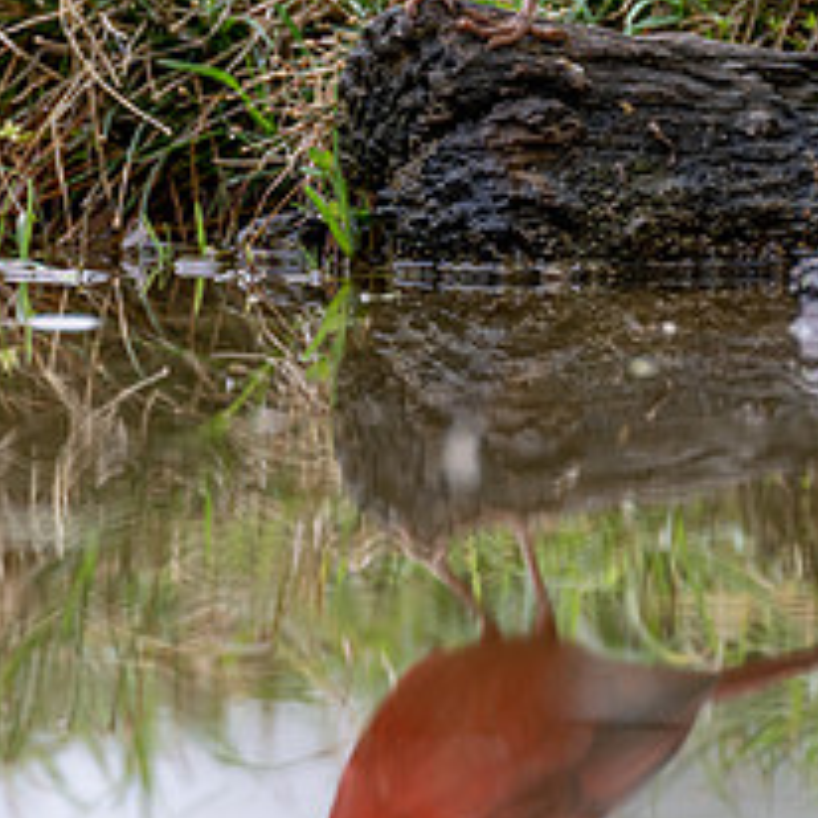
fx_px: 31815
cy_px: 199
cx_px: 203
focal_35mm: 1190
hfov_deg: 1.5
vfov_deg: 1.5
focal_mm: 400
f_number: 6.3
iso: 450
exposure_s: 1/320
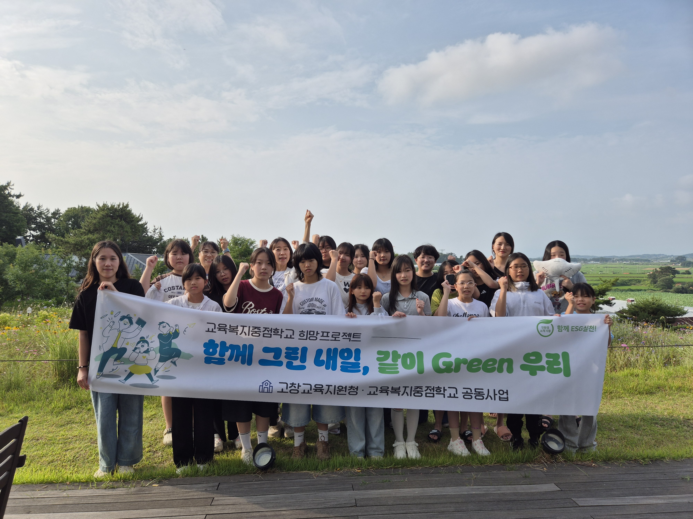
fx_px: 460
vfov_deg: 58.9
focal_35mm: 23
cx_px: 346
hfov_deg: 73.9
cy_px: 260
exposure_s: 1/1984
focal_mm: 5.4
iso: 25
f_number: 1.8
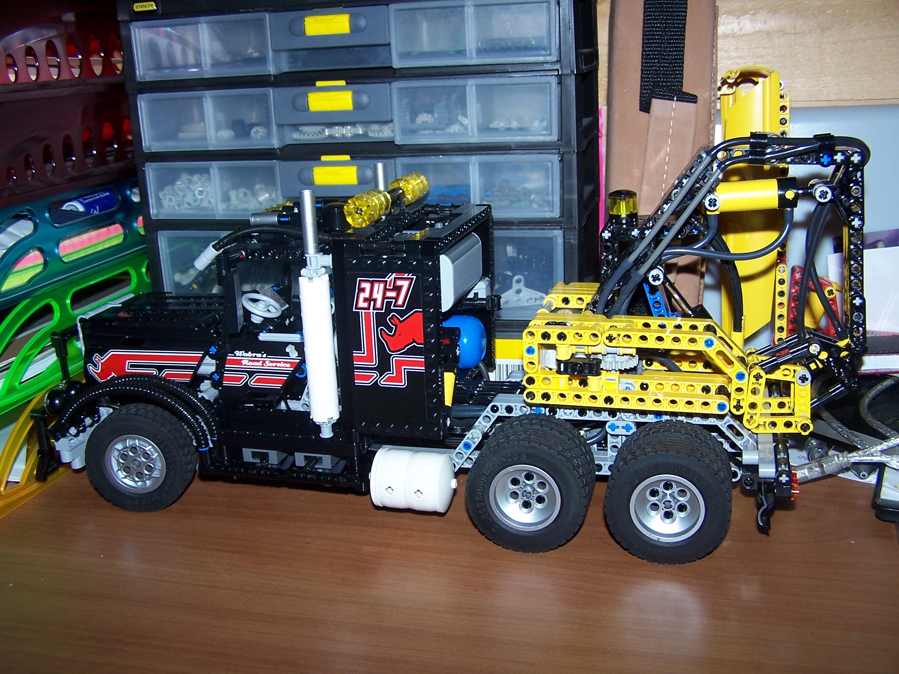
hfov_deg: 49.0
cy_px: 337
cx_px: 450
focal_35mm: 38
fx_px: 987
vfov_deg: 37.7
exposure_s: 1/60
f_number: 2.8
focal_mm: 6.3
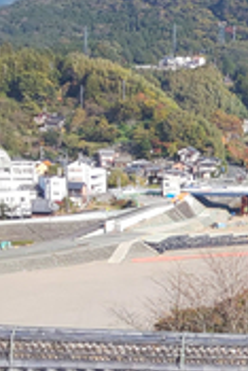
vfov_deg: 21.3
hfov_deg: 12.7
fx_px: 980
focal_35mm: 95
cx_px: 490
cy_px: 280
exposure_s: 1/579
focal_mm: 3.45
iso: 28
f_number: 1.94
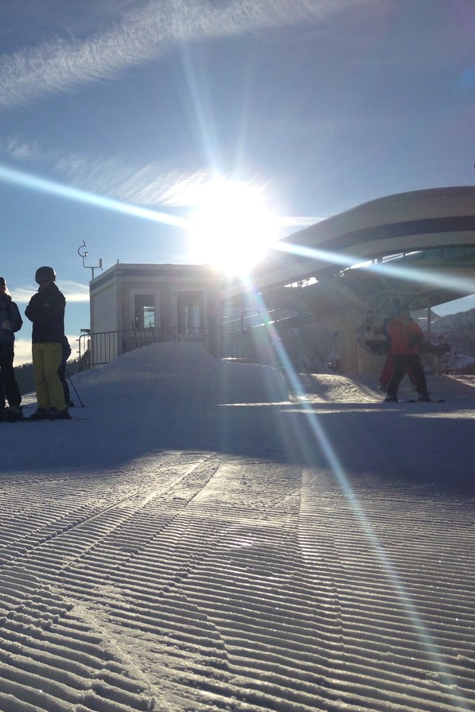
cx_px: 49
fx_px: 910
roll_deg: +0.3
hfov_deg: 28.2
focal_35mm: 46
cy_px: 356
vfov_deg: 42.7
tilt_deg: +2.9
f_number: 2.4
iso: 50
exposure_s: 1/4525
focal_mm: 4.12
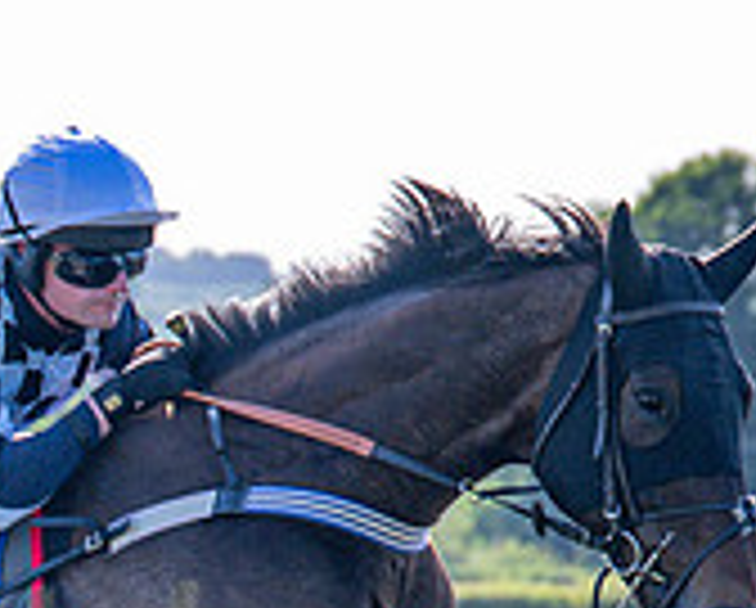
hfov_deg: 4.2
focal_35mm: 458
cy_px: 629
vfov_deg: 3.4
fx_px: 10265
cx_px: -235
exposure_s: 1/1250
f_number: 4
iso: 320
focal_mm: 77
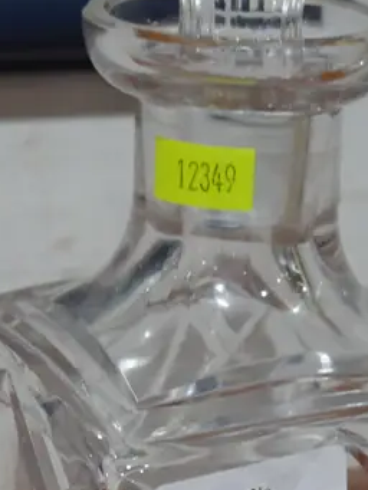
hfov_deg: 11.2
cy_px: 563
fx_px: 1870
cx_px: 196
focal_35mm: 132
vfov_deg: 14.5
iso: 320
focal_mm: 22
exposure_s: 1/60
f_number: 4.7
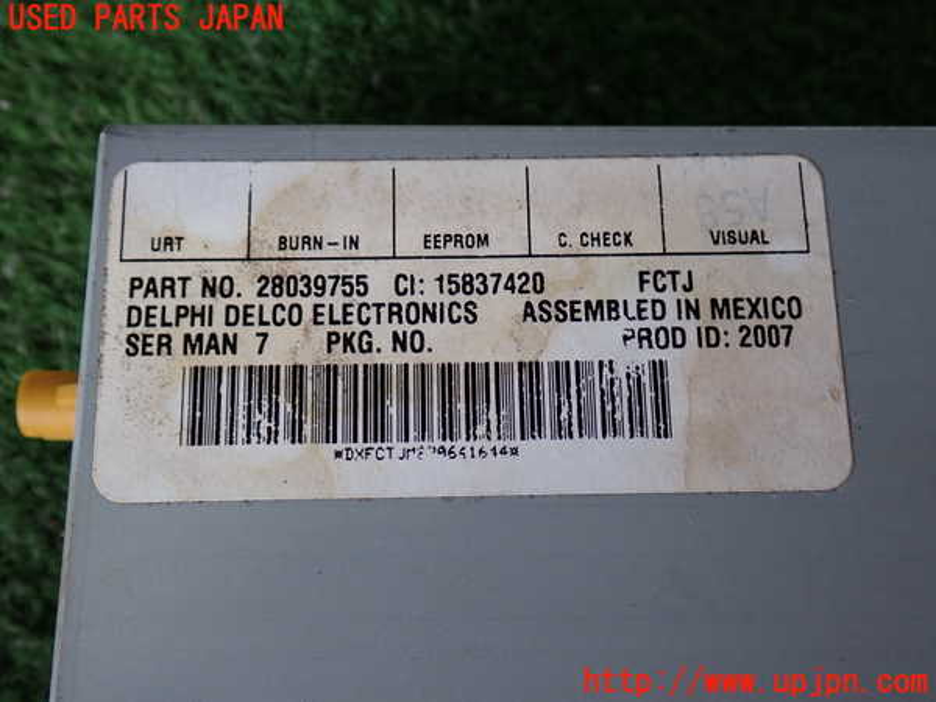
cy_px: 351
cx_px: 468
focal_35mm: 41
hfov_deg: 45.8
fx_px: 1109
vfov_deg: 35.1
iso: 200
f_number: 2.8
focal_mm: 7.31
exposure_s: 1/60
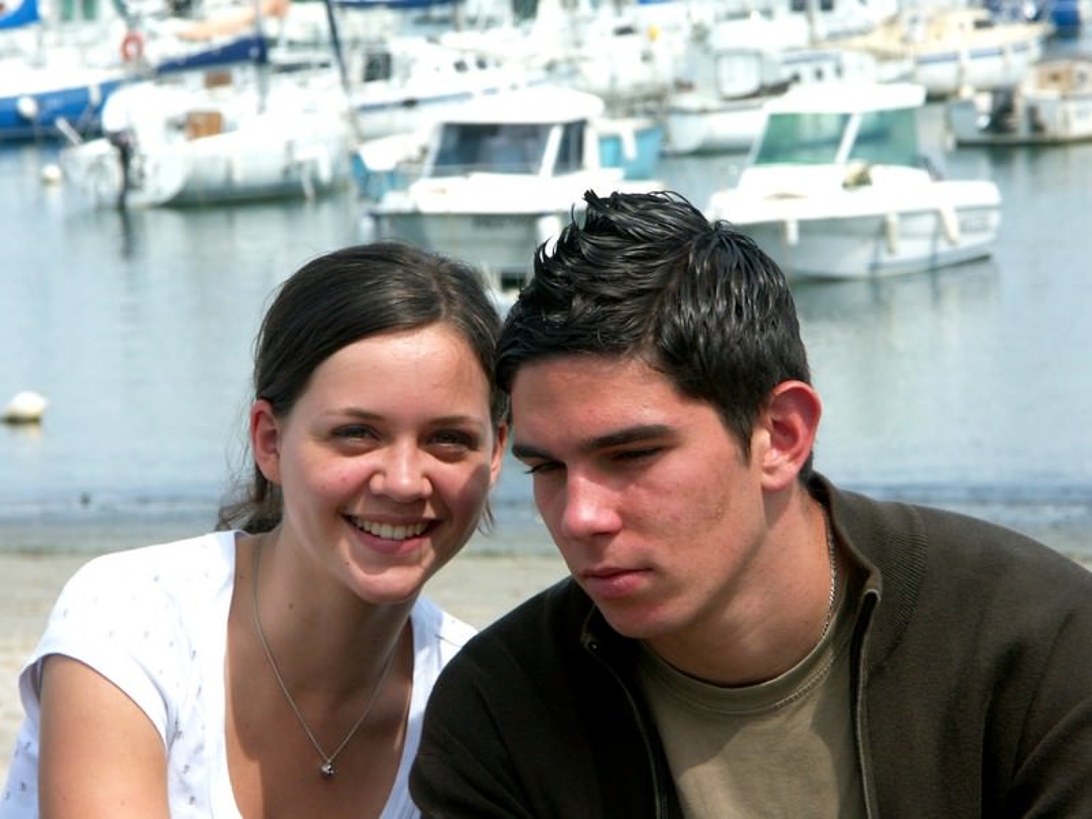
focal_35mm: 199
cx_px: 546
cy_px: 410
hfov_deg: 9.9
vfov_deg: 7.5
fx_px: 6278
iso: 100
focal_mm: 50.8
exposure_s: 1/500
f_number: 7.1
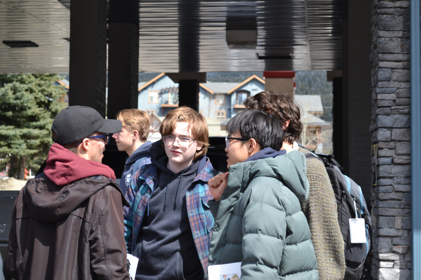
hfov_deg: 24.6
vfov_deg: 16.6
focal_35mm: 82
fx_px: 965
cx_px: 210
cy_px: 140
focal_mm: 55
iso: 100
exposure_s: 1/160
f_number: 6.3
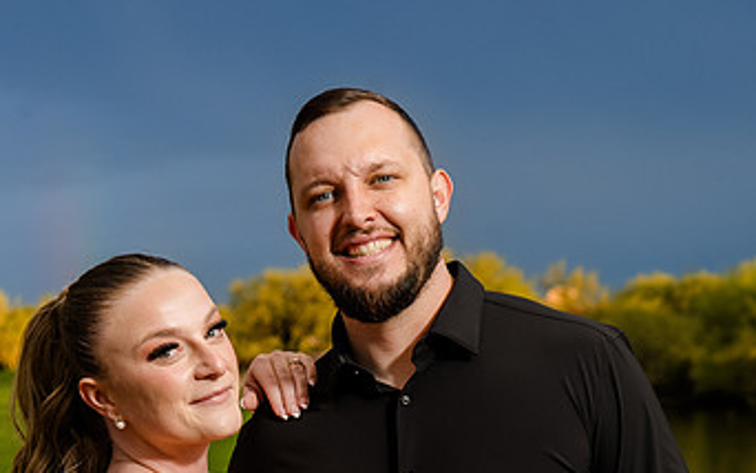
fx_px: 1958
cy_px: 379
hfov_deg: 21.5
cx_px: 137
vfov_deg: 13.7
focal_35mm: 95
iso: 250
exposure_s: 1/250
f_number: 5.6
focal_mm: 55
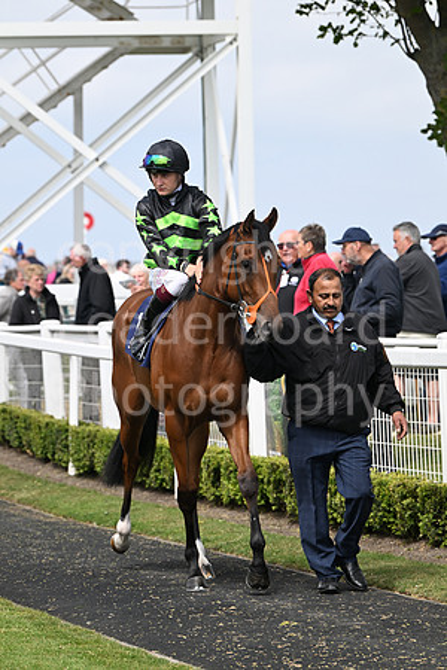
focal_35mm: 180
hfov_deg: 7.6
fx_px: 3352
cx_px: 224
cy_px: 335
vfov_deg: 11.4
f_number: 6.3
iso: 400
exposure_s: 1/1250
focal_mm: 180
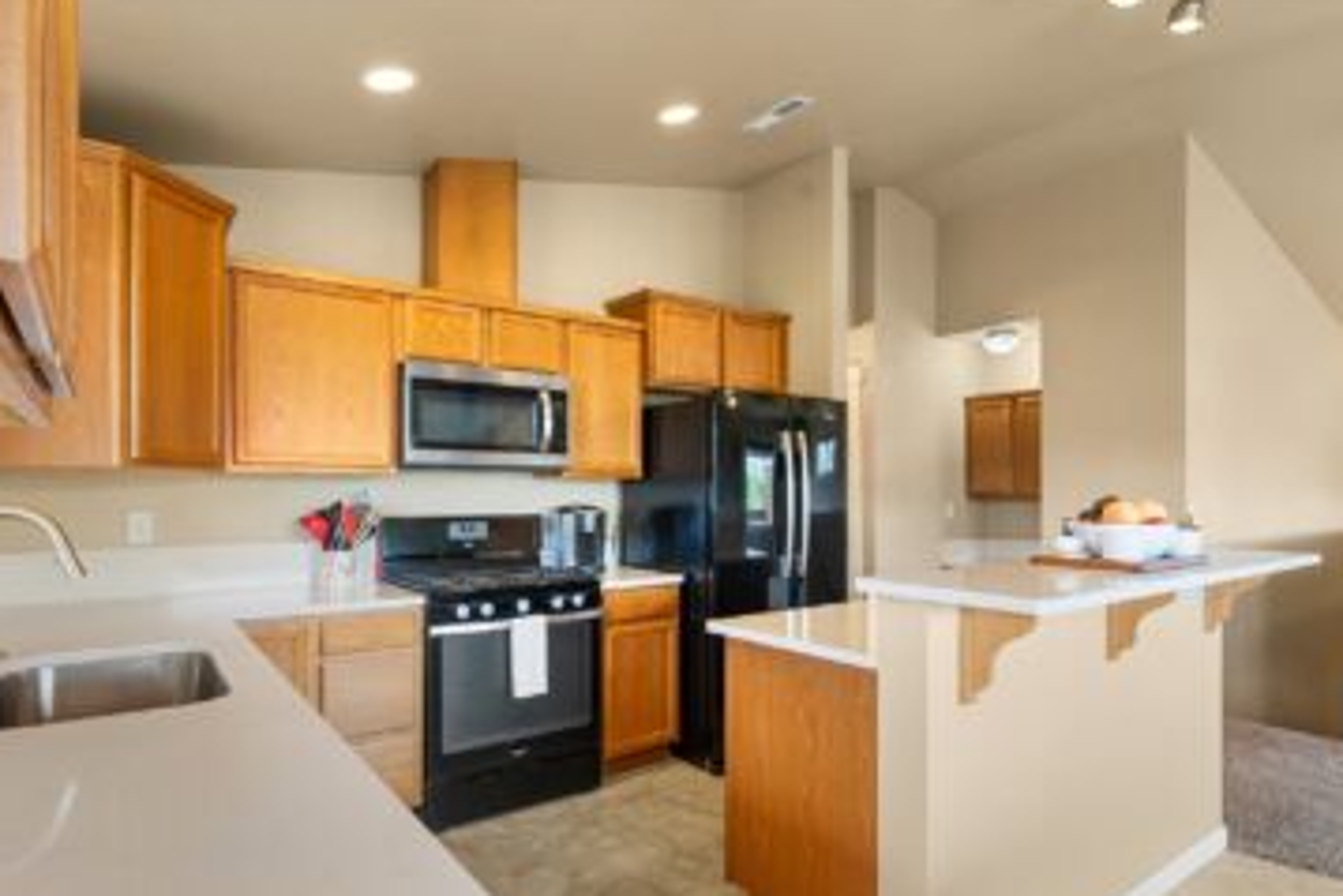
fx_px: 709
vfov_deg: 64.5
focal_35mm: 19
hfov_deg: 86.9
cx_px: 683
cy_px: 478
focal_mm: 17
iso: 400
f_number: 9
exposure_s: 1/5
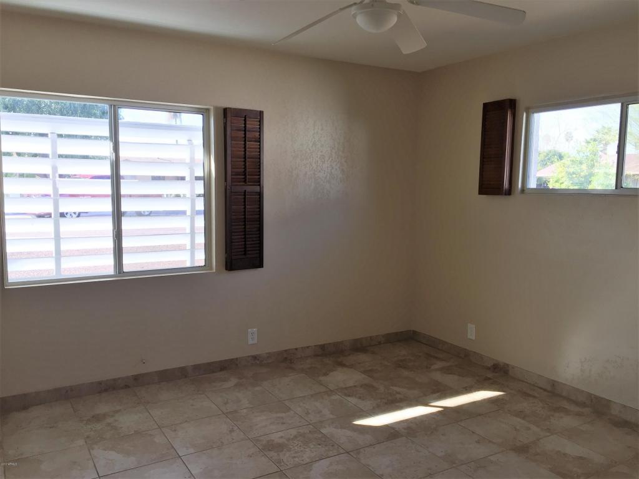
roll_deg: -1.1
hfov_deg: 61.7
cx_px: 320
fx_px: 535
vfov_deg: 48.2
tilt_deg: -5.8
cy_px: 240
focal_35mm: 29
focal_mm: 4.15
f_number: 2.2
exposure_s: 1/120
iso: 40
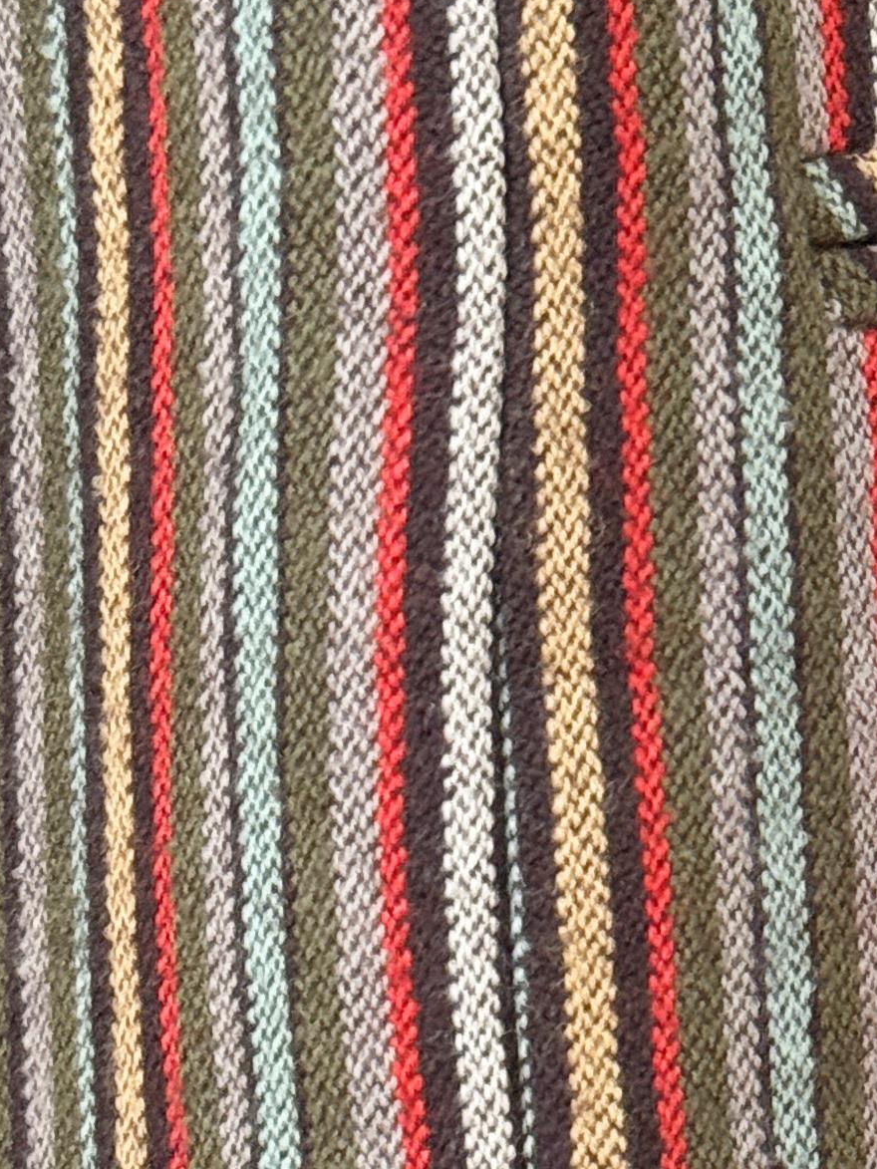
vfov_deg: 11.9
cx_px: 1439
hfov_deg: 8.7
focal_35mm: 165
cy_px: 1073
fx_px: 5573
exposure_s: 1/50
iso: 200
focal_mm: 6.76
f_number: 1.78
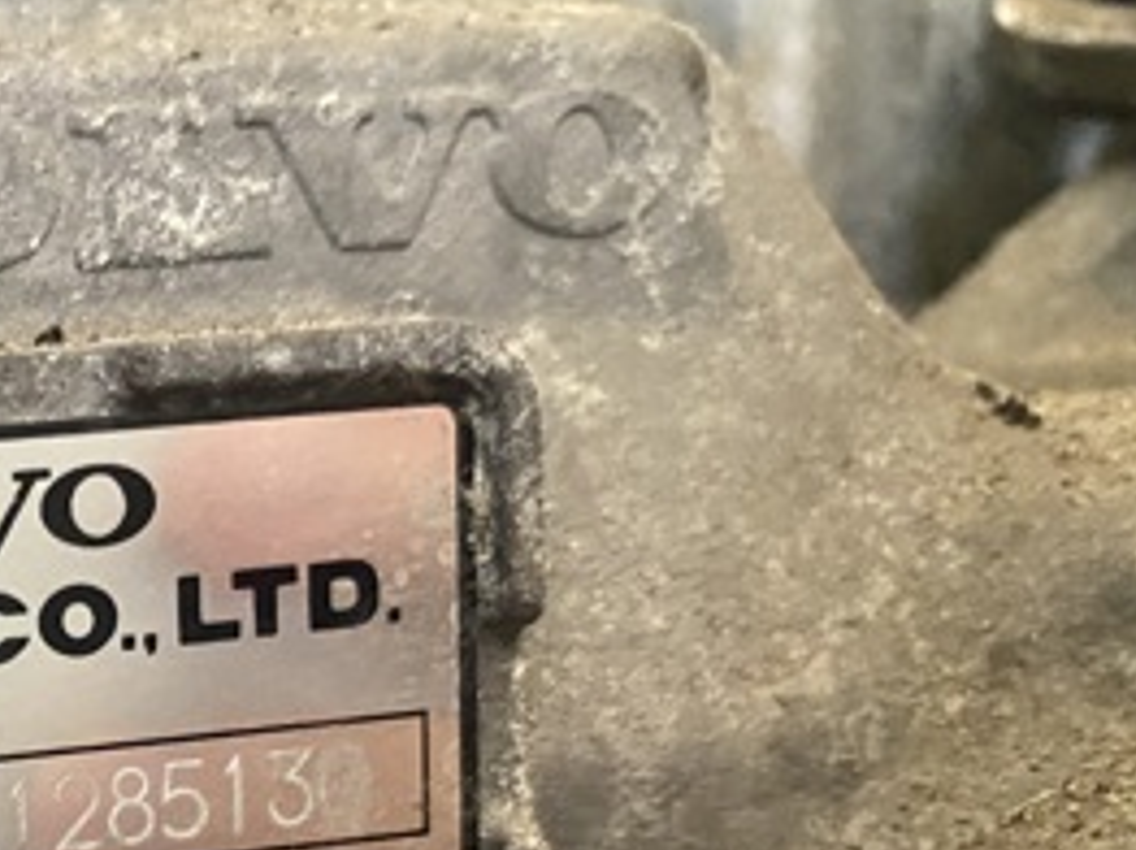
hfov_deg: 27.8
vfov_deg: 22.8
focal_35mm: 61
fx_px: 2000
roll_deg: -10.8
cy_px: 909
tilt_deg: -3.5
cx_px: -230
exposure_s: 1/40
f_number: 1.8
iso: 500
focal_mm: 4.25
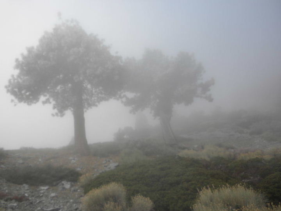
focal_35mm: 37
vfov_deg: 38.7
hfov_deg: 50.1
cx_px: 140
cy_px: 106
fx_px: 300
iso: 64
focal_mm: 6.6
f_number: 3.5
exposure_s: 1/330
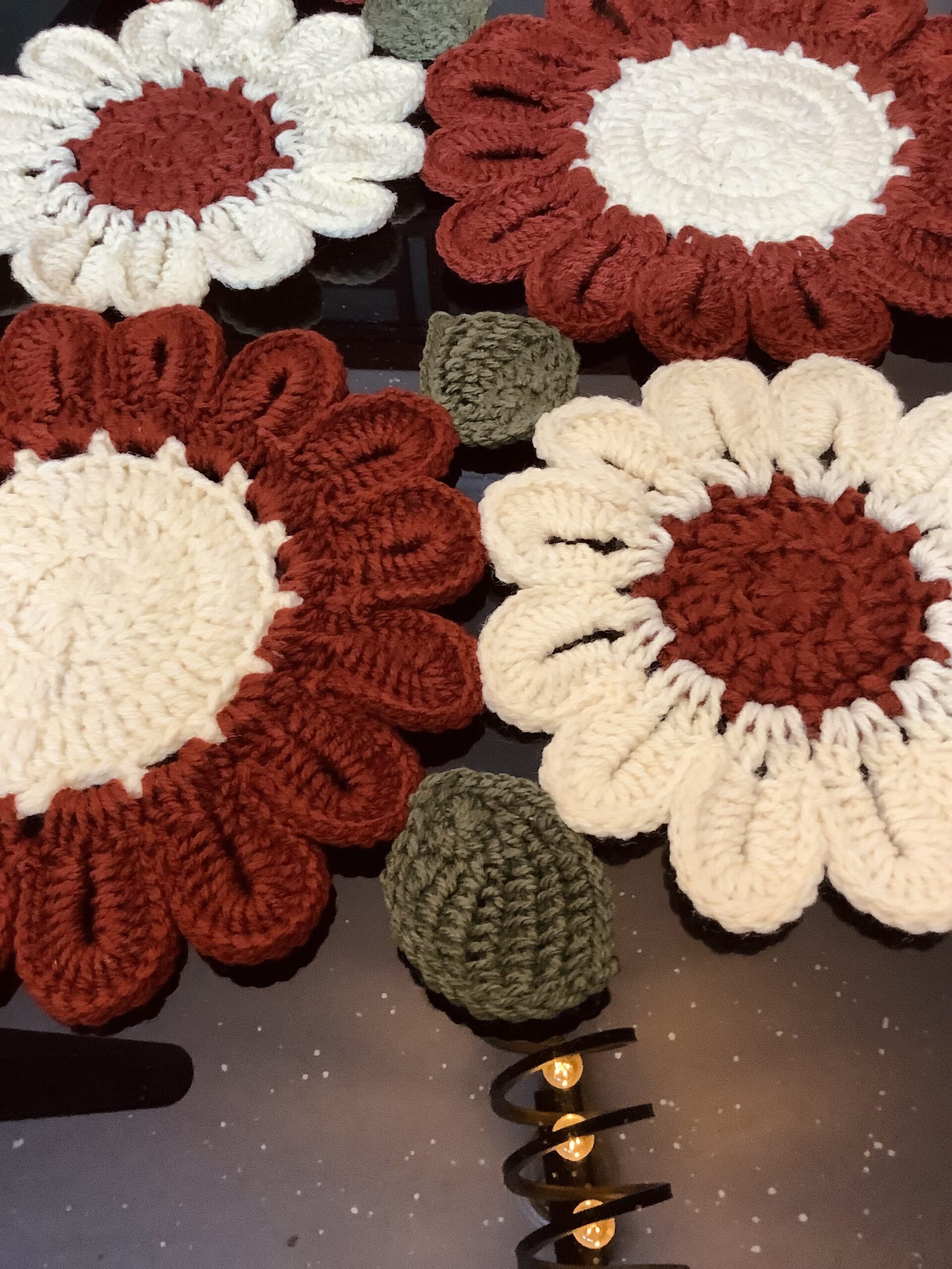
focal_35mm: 31
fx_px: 1137
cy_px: 634
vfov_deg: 58.4
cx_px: 476
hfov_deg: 45.4
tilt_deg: -57.6
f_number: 2.4
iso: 320
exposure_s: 1/33
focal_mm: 3.3
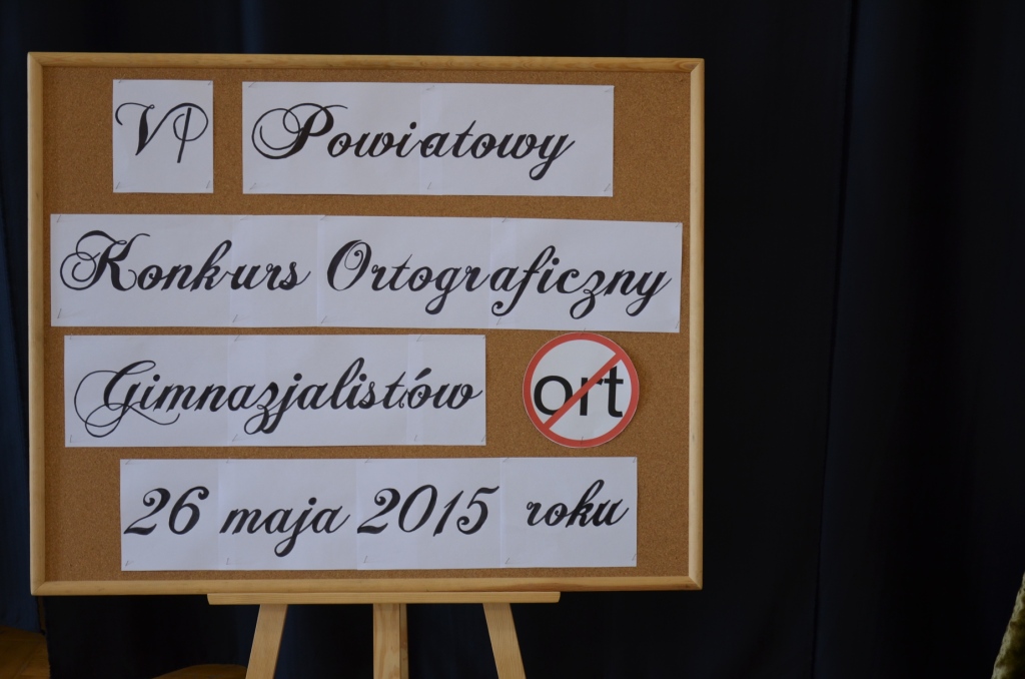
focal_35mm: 51
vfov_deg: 26.4
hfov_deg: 39.0
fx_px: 1449
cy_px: 340
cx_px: 512
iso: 400
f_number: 4.2
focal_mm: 34
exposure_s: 1/60
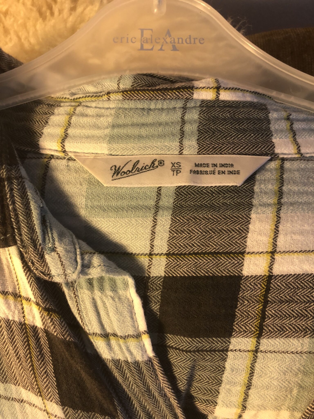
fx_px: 339
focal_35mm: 28
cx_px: 157
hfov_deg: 49.7
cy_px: 210
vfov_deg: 63.4
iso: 40
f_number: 1.8
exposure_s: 1/15
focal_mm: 3.99
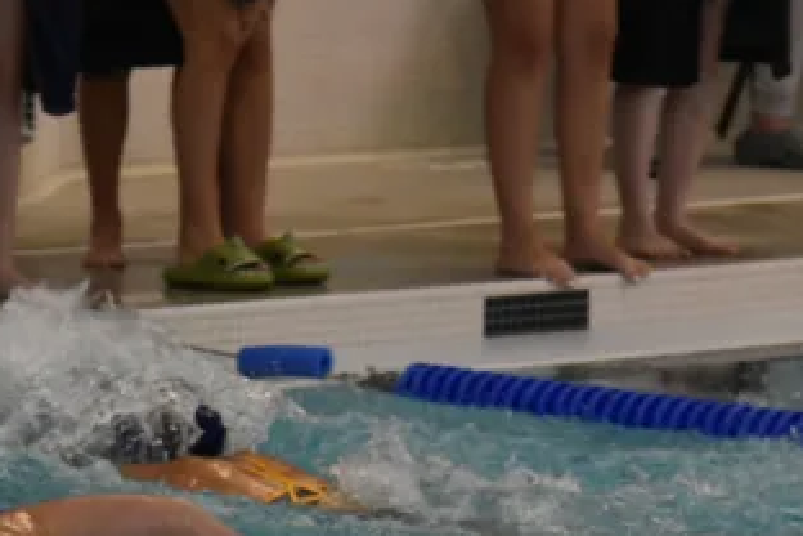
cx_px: 36
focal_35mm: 332
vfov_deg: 4.1
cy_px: 613
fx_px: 7405
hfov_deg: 6.2
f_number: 4.5
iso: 1400
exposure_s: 1/125
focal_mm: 92
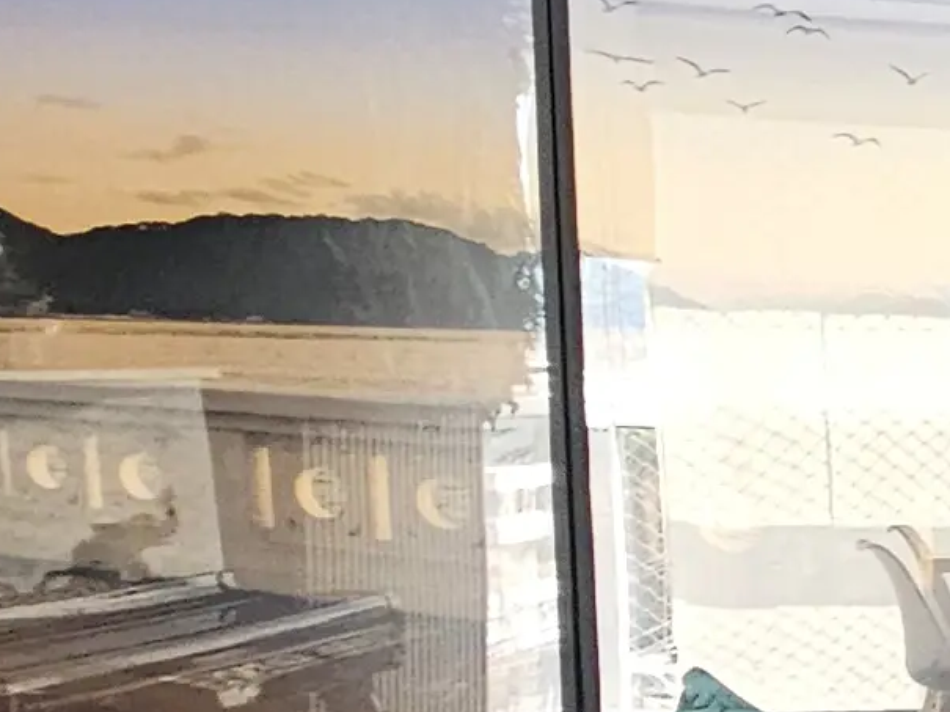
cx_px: 2859
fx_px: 2359
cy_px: 533
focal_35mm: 86
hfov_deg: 11.5
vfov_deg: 17.1
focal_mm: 2.2
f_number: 2.2
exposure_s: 1/60
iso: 160
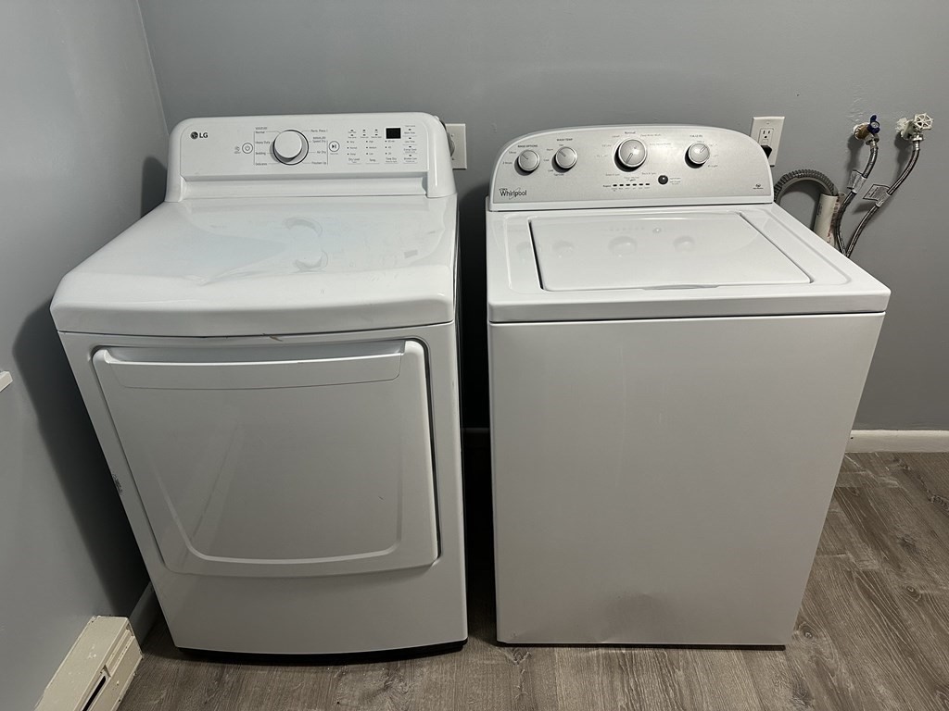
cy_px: 356
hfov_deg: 71.6
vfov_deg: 56.8
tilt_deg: -29.8
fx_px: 658
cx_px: 474
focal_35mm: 24
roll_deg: +0.6
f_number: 1.78
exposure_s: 1/60
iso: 250
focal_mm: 6.86
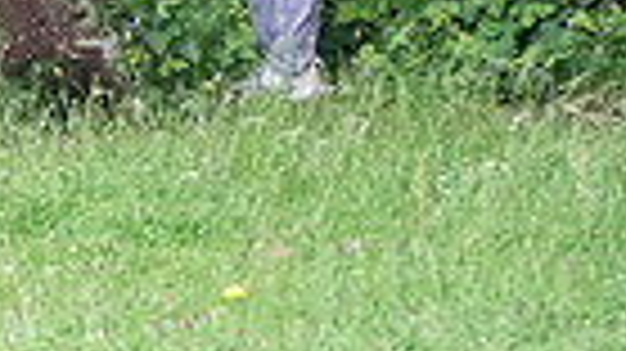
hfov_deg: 1.6
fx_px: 21716
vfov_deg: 0.9
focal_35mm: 1309
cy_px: -457
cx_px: -437
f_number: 4
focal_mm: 200
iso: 1600
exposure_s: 1/800
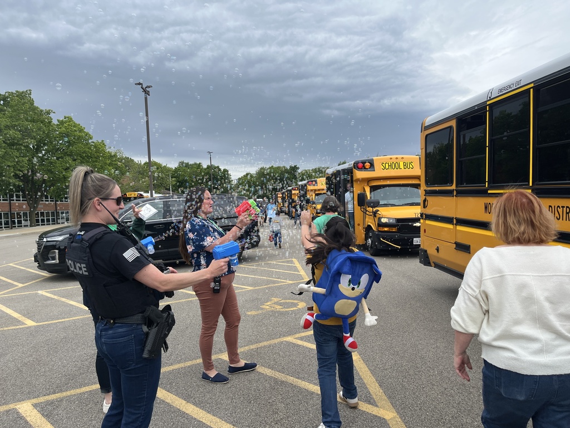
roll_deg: +2.7
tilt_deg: +2.2
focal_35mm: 26
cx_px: 285
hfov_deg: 67.3
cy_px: 214
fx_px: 428
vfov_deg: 53.1
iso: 50
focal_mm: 5.1
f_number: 1.6
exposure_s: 1/2513
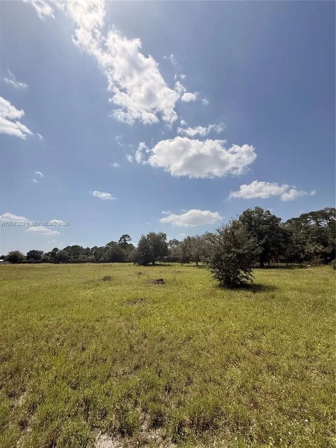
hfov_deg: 85.7
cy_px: 224
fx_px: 181
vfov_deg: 102.1
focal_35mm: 14
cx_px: 168
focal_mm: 2.22
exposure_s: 1/4425
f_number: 2.2
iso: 50
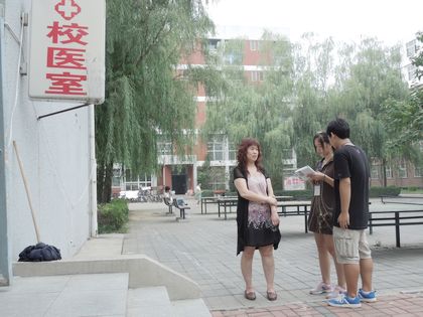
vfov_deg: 40.7
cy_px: 158
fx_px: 428
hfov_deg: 52.6
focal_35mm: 35
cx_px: 212
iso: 100
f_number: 3.7
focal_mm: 6.3
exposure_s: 1/200
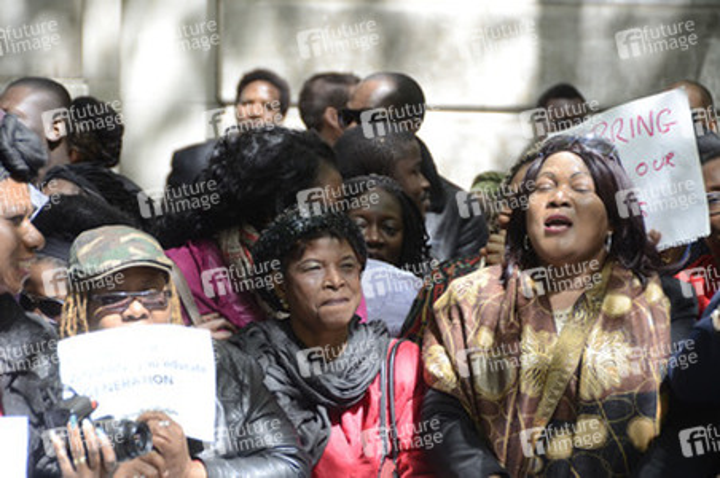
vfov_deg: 6.8
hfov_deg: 10.2
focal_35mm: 202
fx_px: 4044
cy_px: 239
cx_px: 360
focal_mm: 135
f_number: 5.6
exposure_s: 1/640
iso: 800
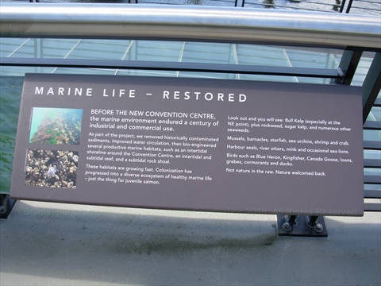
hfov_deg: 49.0
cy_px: 143
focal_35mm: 38
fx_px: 418
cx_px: 190
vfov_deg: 37.7
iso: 50
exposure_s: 1/373
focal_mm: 6.3
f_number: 2.9
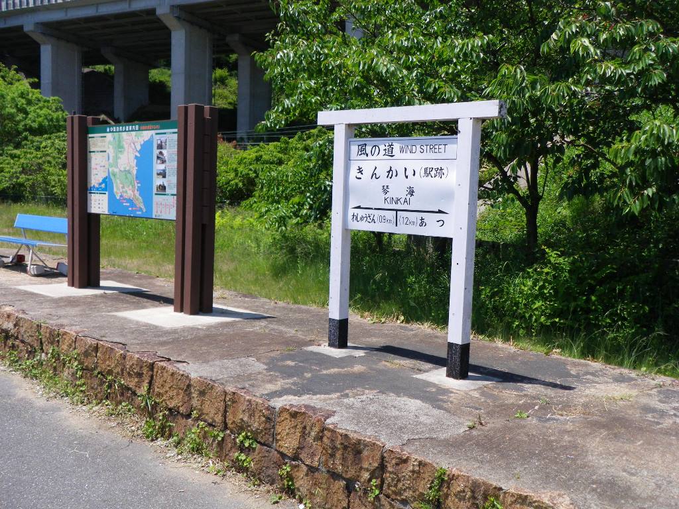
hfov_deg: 52.6
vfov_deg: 40.7
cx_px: 340
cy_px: 254
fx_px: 687
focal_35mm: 35
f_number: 3.8
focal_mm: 6.2
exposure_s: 1/500
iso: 64
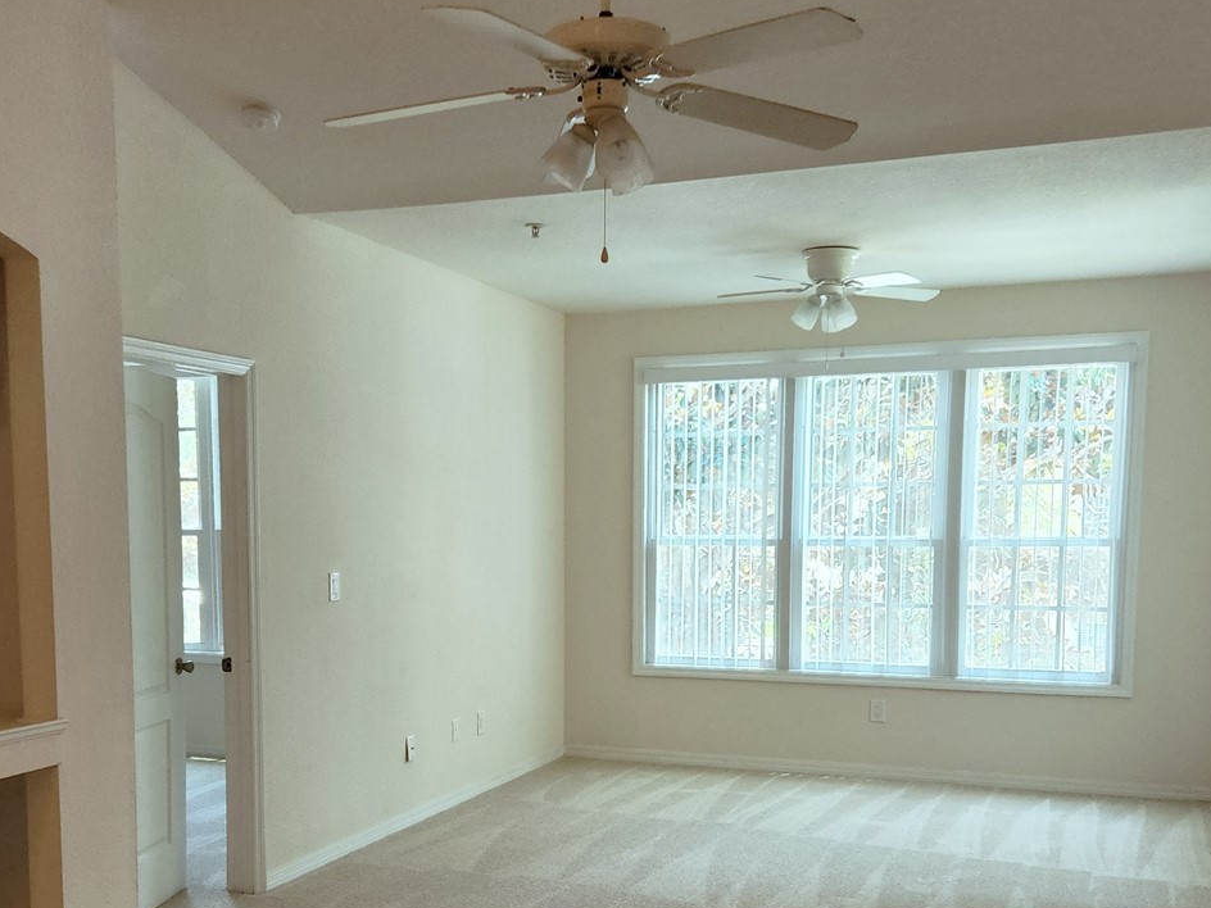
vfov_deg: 36.1
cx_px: 532
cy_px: 669
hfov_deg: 47.8
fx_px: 1364
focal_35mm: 39
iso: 200
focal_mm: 5.4
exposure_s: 1/120
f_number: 1.8
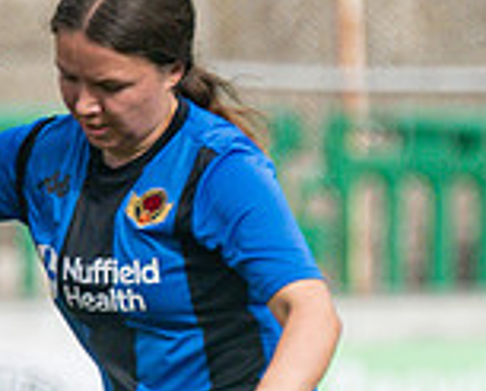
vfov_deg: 0.5
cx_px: -764
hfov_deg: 0.6
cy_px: 509
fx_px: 44026
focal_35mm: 3055
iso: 125
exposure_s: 1/1000
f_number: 4
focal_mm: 300
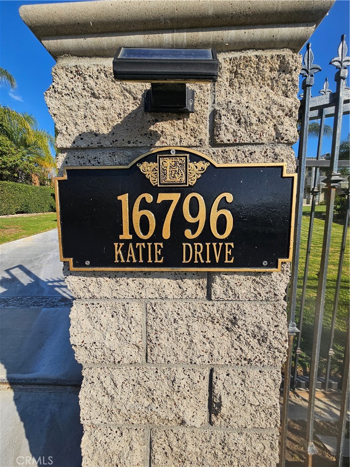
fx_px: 175
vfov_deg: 106.2
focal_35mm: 13
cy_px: 234
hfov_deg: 89.9
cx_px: 175
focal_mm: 2.2
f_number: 2.2
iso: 50
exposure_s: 1/2000
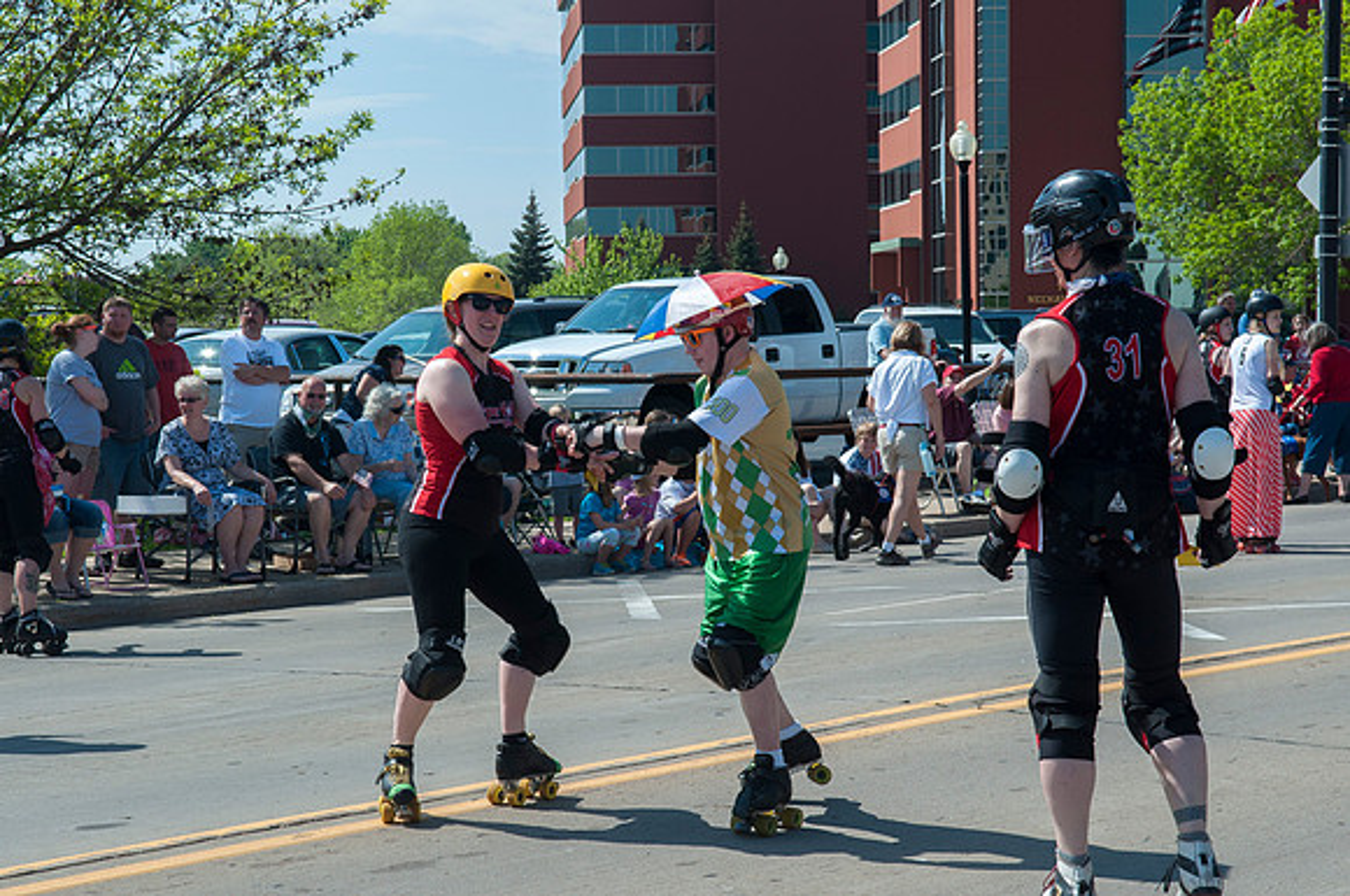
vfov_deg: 16.5
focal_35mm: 82
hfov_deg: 24.6
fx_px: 3089
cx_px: 675
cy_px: 448
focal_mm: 55
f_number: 9
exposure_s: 1/320
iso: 200
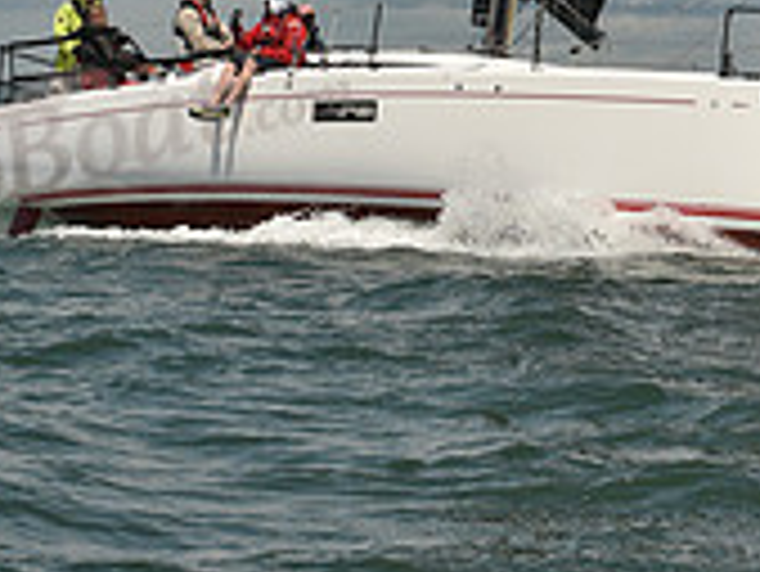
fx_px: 5075
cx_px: 587
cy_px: -595
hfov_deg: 8.5
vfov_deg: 6.3
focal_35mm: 231
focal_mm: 70
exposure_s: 1/800
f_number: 13
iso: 320
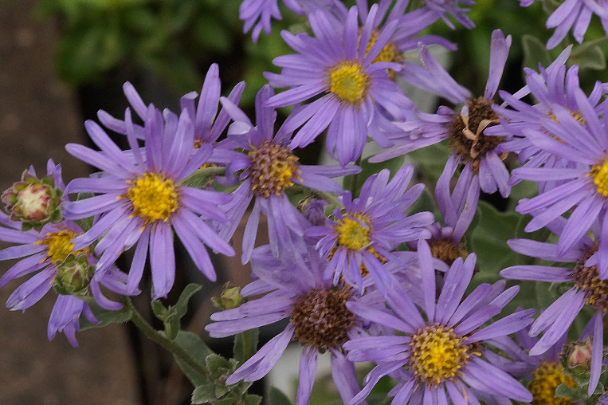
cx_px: 428
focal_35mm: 236
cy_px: 297
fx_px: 3984
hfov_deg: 8.7
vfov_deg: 5.8
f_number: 9
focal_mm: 100
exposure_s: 1/160
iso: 640
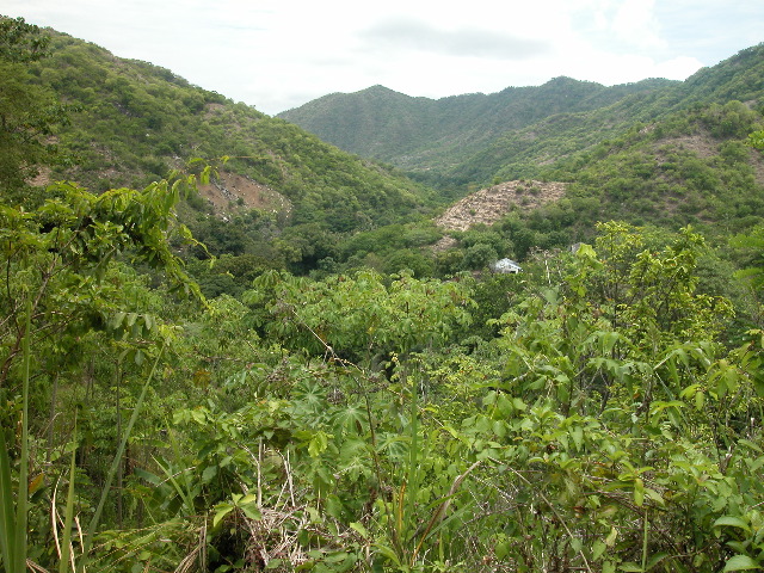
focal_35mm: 28
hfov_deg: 63.4
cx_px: 382
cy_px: 286
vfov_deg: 49.7
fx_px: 618
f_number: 5.6
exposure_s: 1/378
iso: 100
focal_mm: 7.1
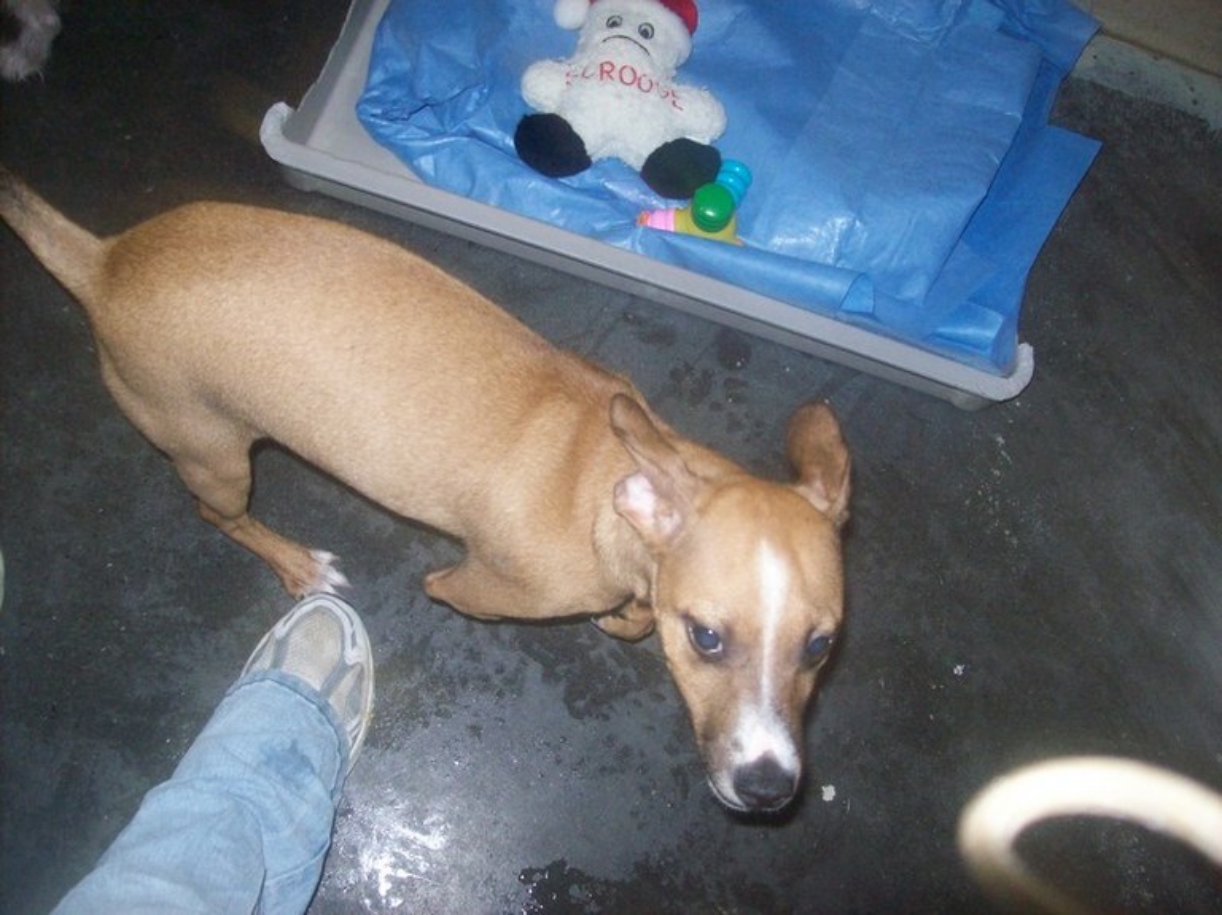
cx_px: 611
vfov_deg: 39.6
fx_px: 1270
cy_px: 458
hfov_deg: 51.4
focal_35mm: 36
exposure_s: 1/64
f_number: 2.7
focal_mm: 6
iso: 200
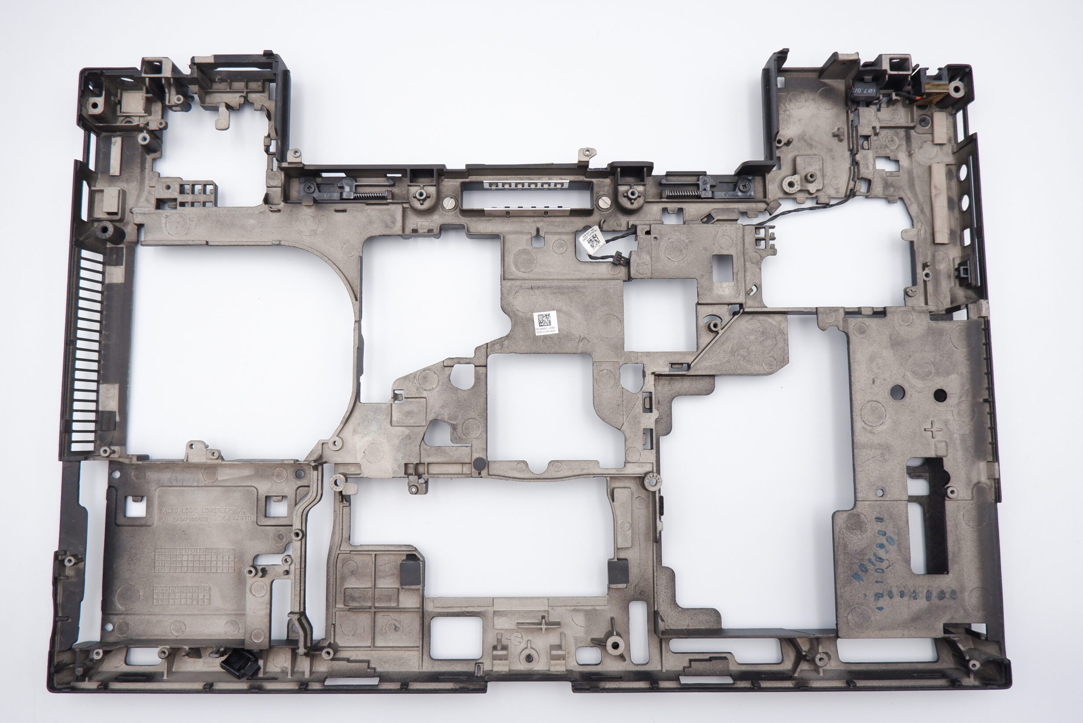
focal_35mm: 24
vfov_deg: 53.1
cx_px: 518
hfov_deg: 73.7
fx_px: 722
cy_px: 367
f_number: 5.6
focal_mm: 15.6
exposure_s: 1/220
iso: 800
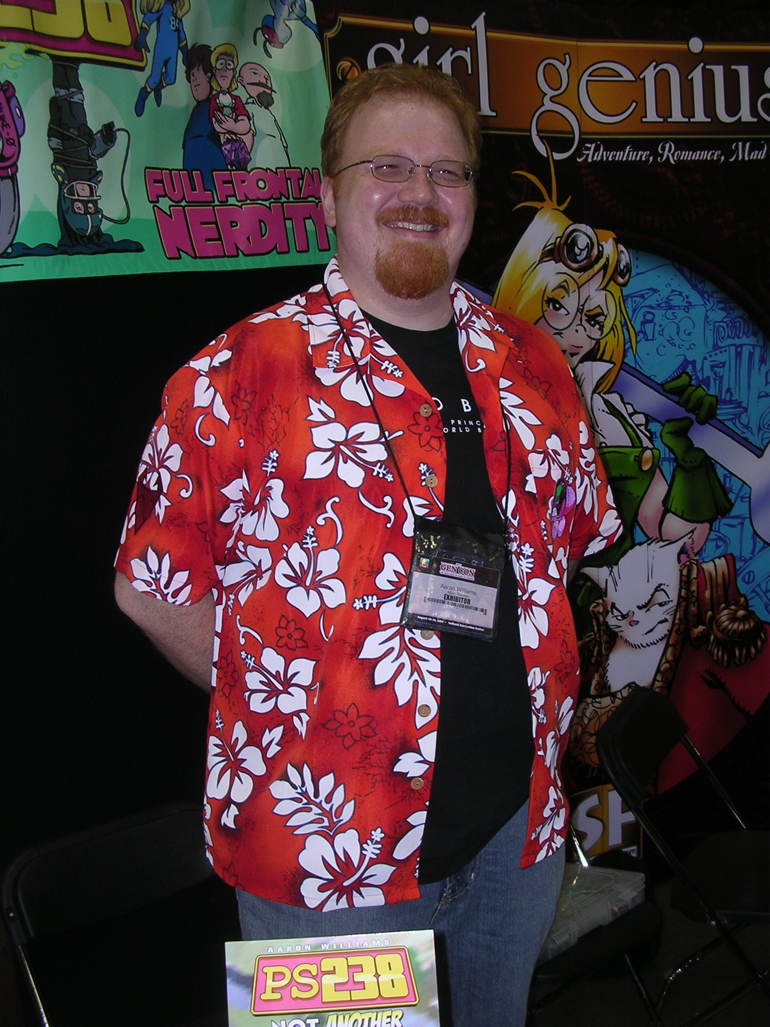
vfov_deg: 49.0
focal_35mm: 38
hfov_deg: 37.7
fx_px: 1127
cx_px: 385
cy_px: 514
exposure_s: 1/60.1
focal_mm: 5.8
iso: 100
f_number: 2.8
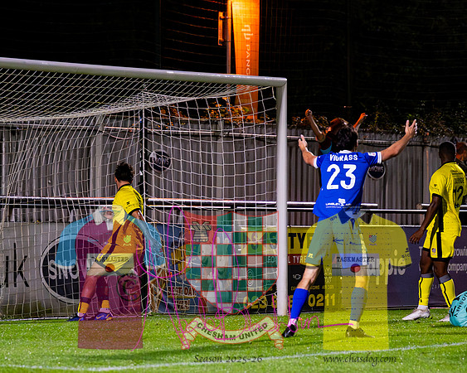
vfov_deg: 5.5
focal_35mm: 282
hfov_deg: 6.8
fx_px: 3898
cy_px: 259
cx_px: 77
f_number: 2.8
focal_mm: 120
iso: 6400
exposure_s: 1/1250
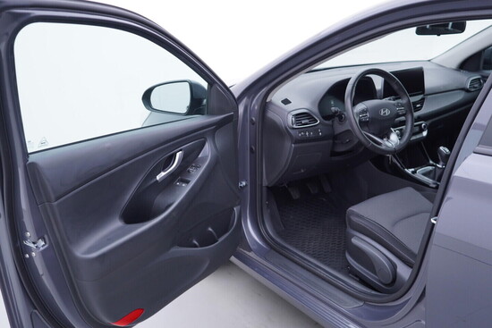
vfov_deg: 36.9
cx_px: 246
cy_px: 164
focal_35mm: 36
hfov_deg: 53.1
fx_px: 492
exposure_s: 1/40
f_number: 2.8
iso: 125
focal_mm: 24
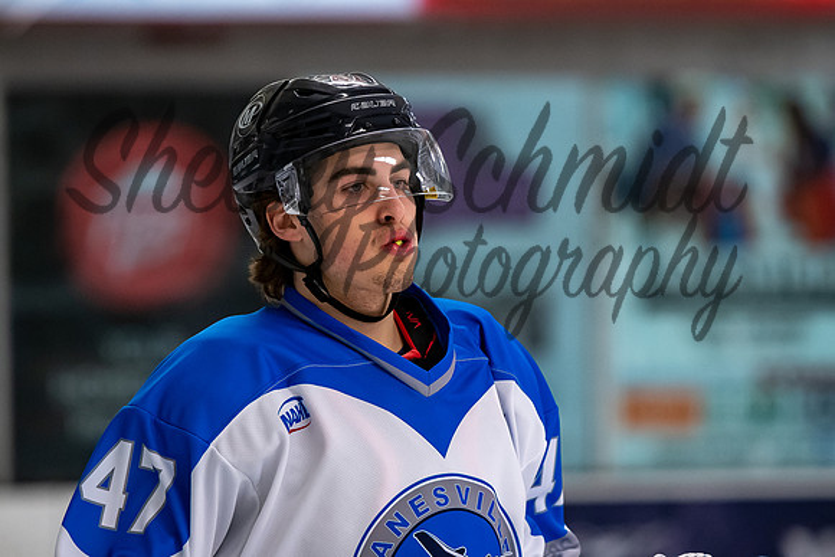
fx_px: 7782
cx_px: 423
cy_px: 267
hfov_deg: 6.1
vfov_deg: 4.1
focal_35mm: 335
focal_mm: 200
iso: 2000
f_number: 3.2
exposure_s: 1/800
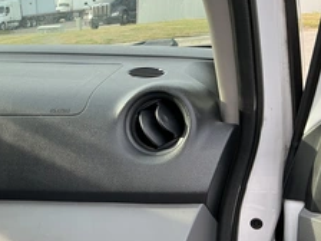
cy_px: 151
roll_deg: +4.2
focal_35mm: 50
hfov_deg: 36.2
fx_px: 464
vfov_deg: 29.0
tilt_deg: -13.9
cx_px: 43
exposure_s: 1/162
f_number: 1.8
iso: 20
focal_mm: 3
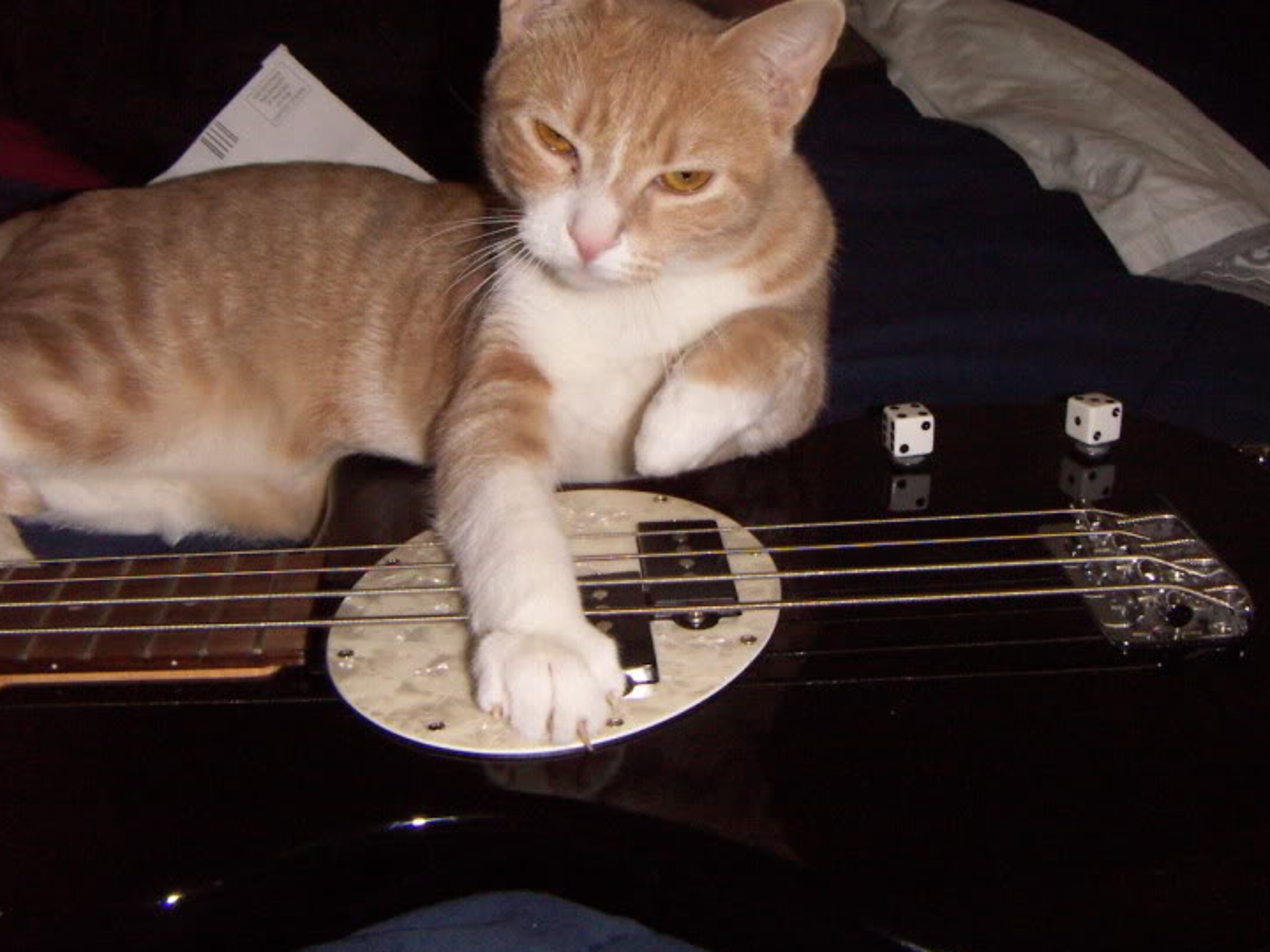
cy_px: 430
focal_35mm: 40
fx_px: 1468
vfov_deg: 35.9
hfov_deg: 46.7
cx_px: 577
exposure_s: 1/50
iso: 200
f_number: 6.7
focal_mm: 4.7
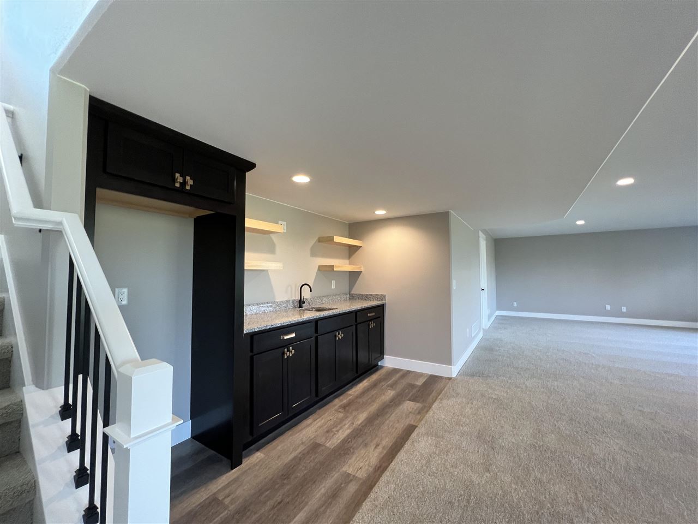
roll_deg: +0.7
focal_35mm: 13
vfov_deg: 89.9
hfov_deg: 106.2
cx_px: 349
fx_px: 262
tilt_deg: +2.7
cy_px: 262
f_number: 1.8
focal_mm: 1.57
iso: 250
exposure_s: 1/120
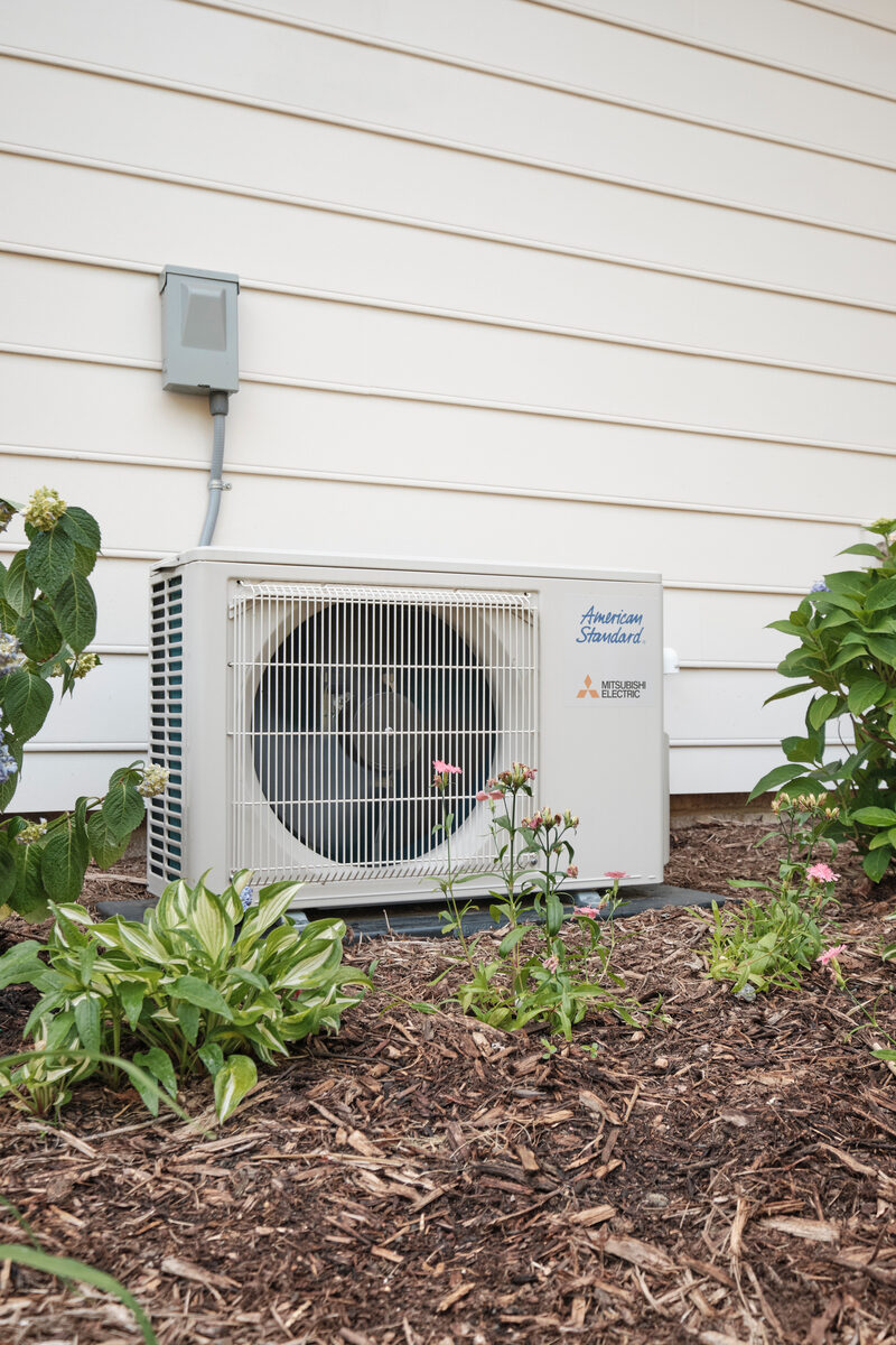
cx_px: 448
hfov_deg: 36.9
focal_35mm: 36
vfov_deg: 53.1
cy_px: 672
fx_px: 1344
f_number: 5.6
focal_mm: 24
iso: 400
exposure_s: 1/125
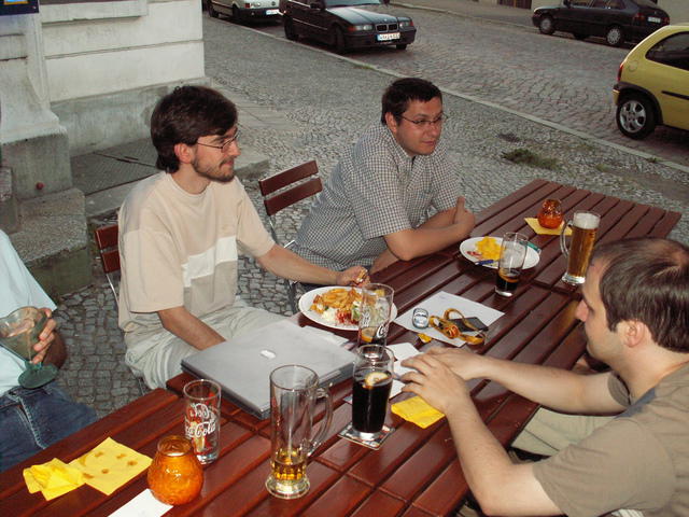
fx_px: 697
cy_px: 258
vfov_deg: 40.7
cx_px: 344
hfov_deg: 52.6
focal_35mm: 35
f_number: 2.8
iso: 160
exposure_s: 1/40
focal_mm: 5.86
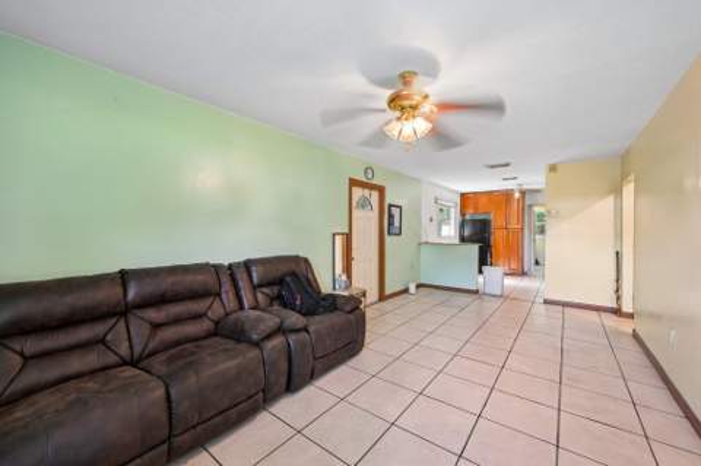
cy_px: 233
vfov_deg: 81.1
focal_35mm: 14
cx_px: 350
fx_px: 272
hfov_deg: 104.3
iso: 3200
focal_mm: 14
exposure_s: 1/13
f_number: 10
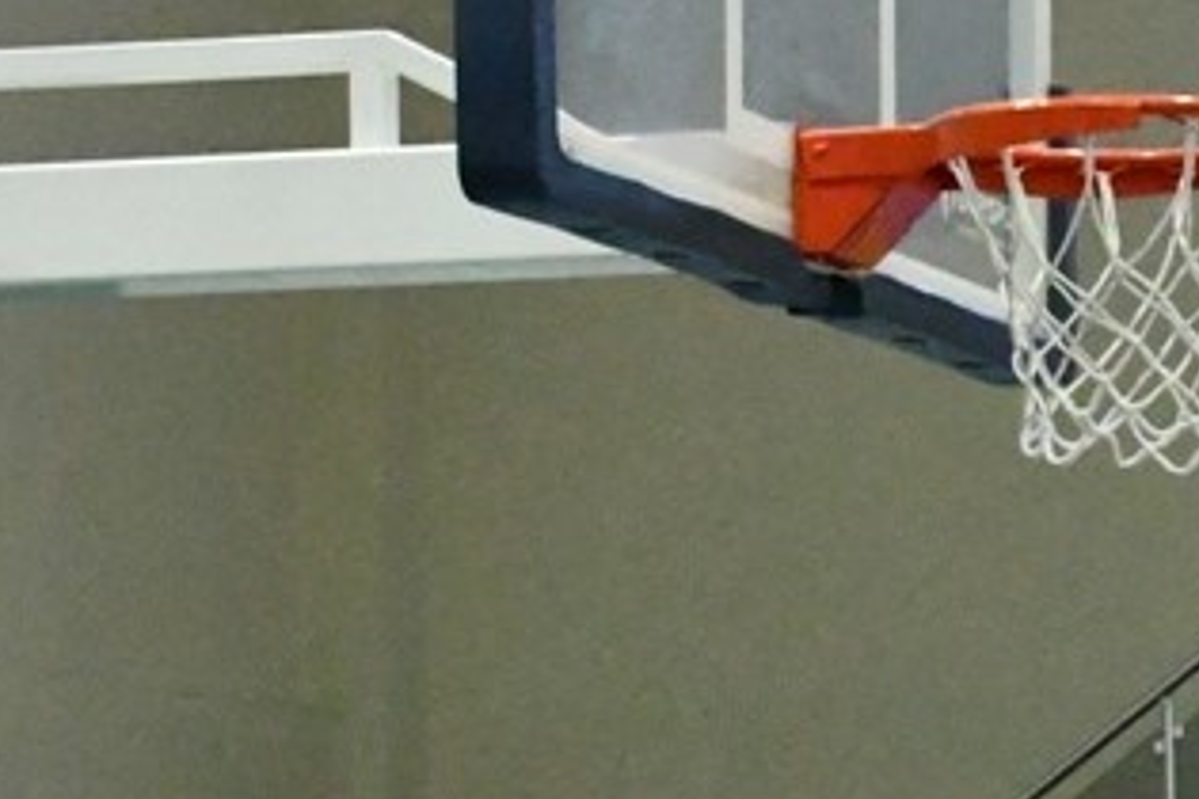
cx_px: 2261
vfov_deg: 5.9
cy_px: 1206
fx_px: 7660
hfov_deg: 8.6
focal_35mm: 230
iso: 10000
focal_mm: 35
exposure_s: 1/250
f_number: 8
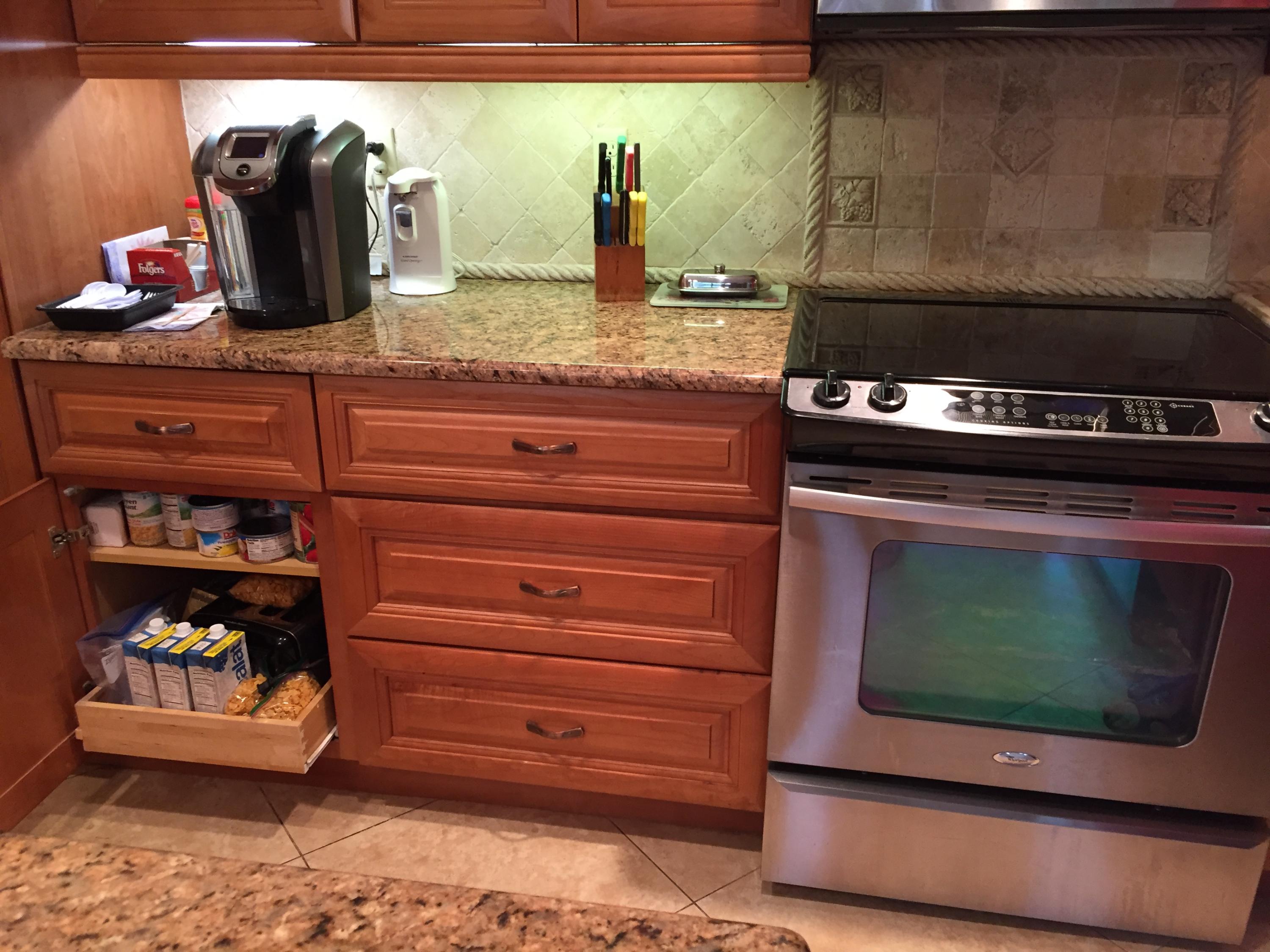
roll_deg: -1.2
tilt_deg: -22.4
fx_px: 1064
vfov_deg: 48.2
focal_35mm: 29
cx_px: 635
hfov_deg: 61.7
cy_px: 476
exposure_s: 1/30
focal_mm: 4.15
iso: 125
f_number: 2.2
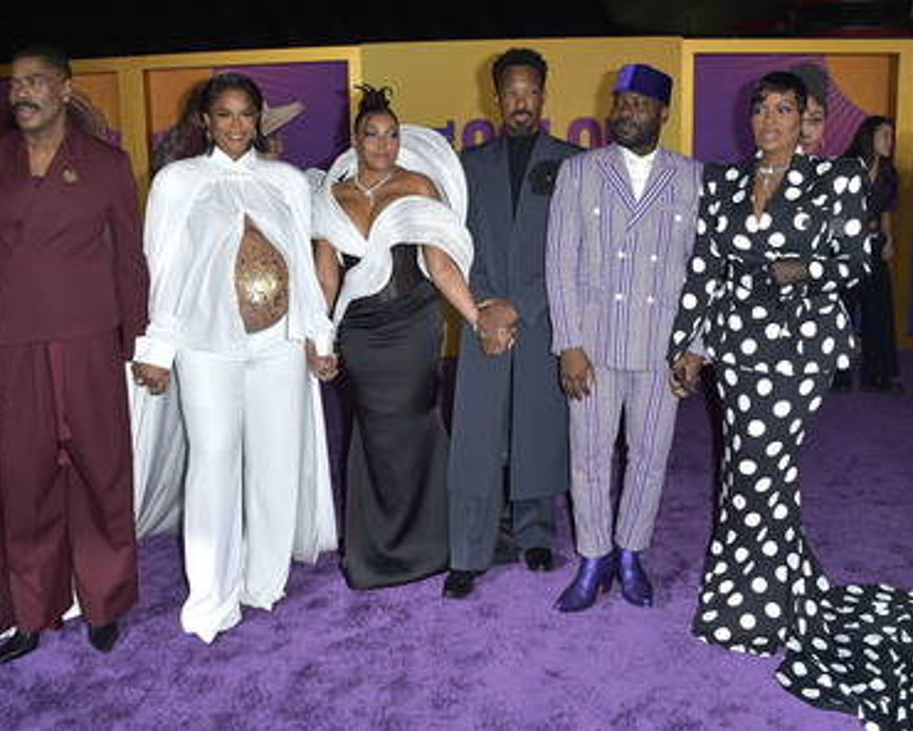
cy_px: 366
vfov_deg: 45.8
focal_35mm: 32
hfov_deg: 55.7
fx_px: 865
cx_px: 449
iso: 320
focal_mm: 28
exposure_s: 1/250
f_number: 6.3
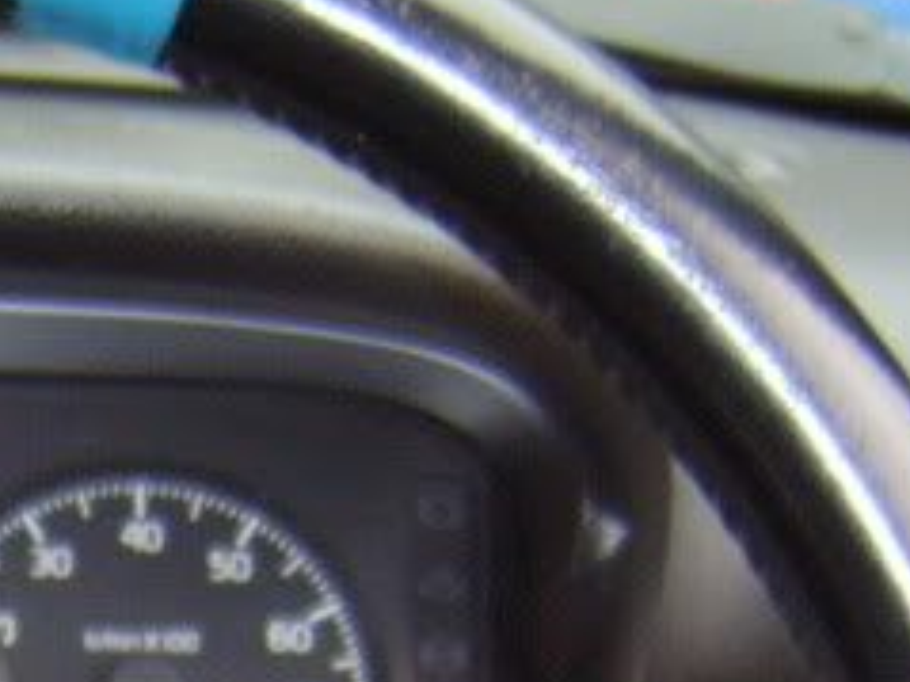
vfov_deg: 10.6
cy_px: 1170
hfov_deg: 14.0
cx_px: -434
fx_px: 3495
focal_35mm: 133
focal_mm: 8.1
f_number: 2.7
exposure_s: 1/30
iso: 141
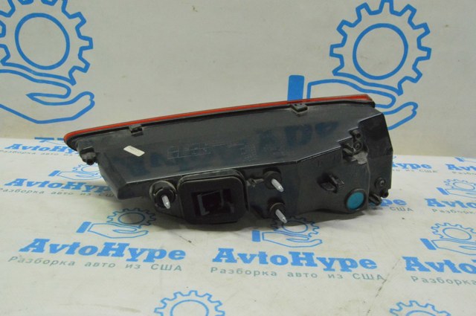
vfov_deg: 43.5
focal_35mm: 30
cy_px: 158
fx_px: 396
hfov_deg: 62.0
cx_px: 238
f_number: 20
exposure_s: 1/30
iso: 6400
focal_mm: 20
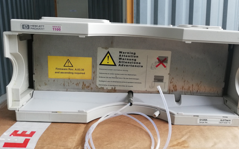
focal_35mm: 32
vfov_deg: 39.4
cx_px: 130
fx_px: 208
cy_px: 64
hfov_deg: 59.5
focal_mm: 3.81
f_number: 2.2
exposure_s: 1/33.3
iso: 160
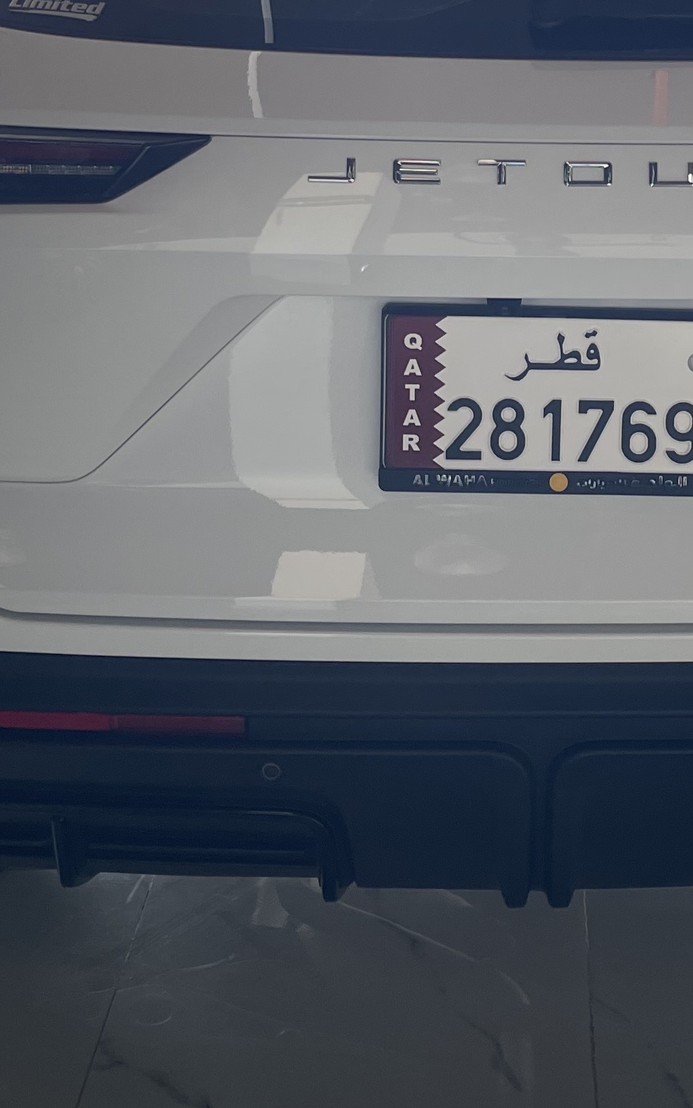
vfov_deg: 30.5
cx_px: 578
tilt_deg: -14.1
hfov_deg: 19.2
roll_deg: -0.4
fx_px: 2024
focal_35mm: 67
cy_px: 396
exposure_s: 1/145
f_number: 1.6
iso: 32
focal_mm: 4.2
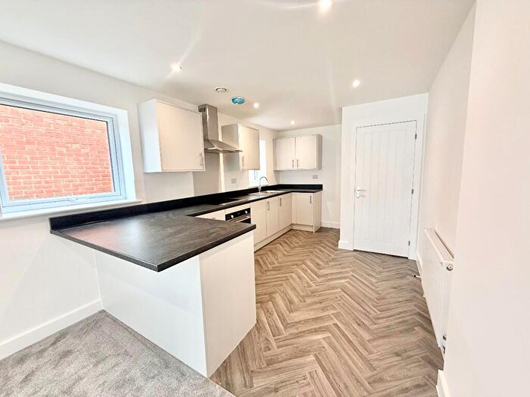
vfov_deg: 85.7
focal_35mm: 14
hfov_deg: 102.1
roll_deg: +1.6
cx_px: 265
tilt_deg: -6.4
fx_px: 214
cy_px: 198
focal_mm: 2.22
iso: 160
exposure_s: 1/100
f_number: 2.2
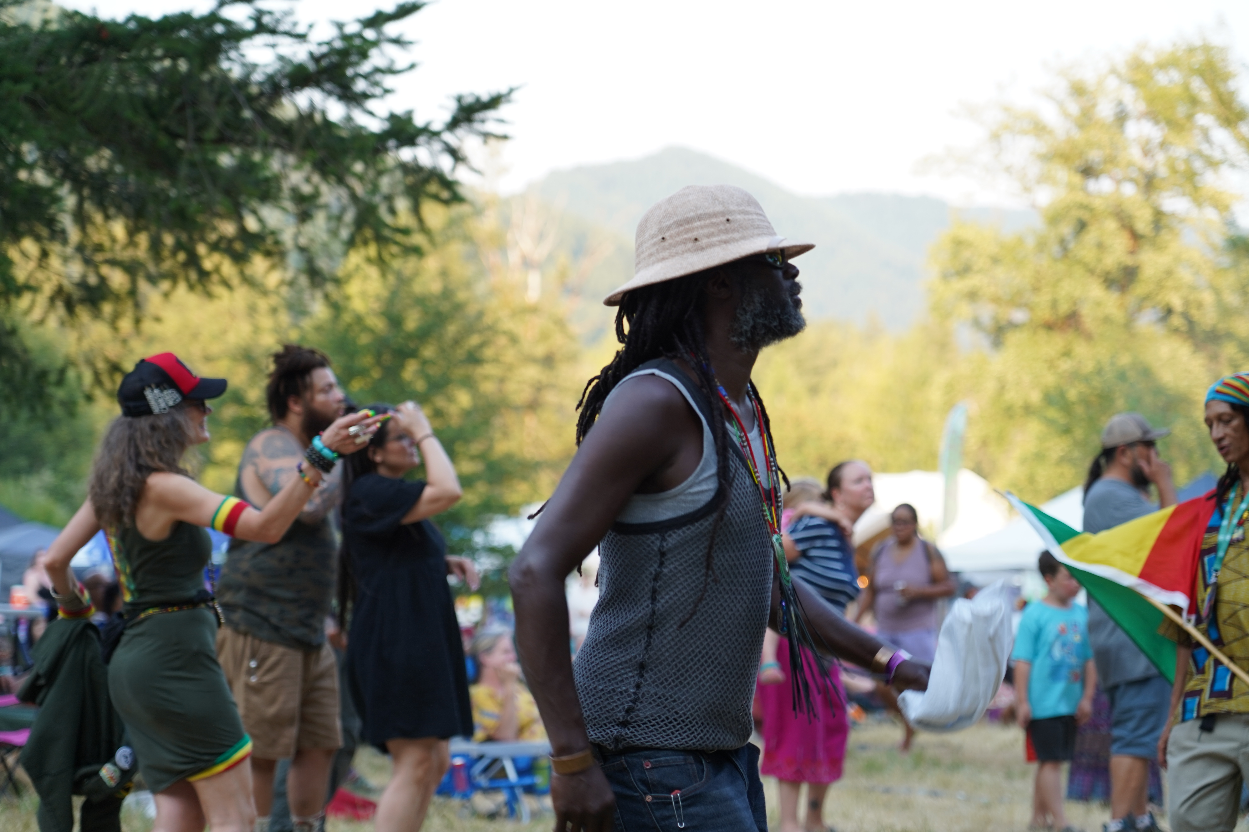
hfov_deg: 19.5
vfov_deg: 13.0
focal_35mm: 105
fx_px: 3643
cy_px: 416
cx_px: 624
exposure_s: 1/160
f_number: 4
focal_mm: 105
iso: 250
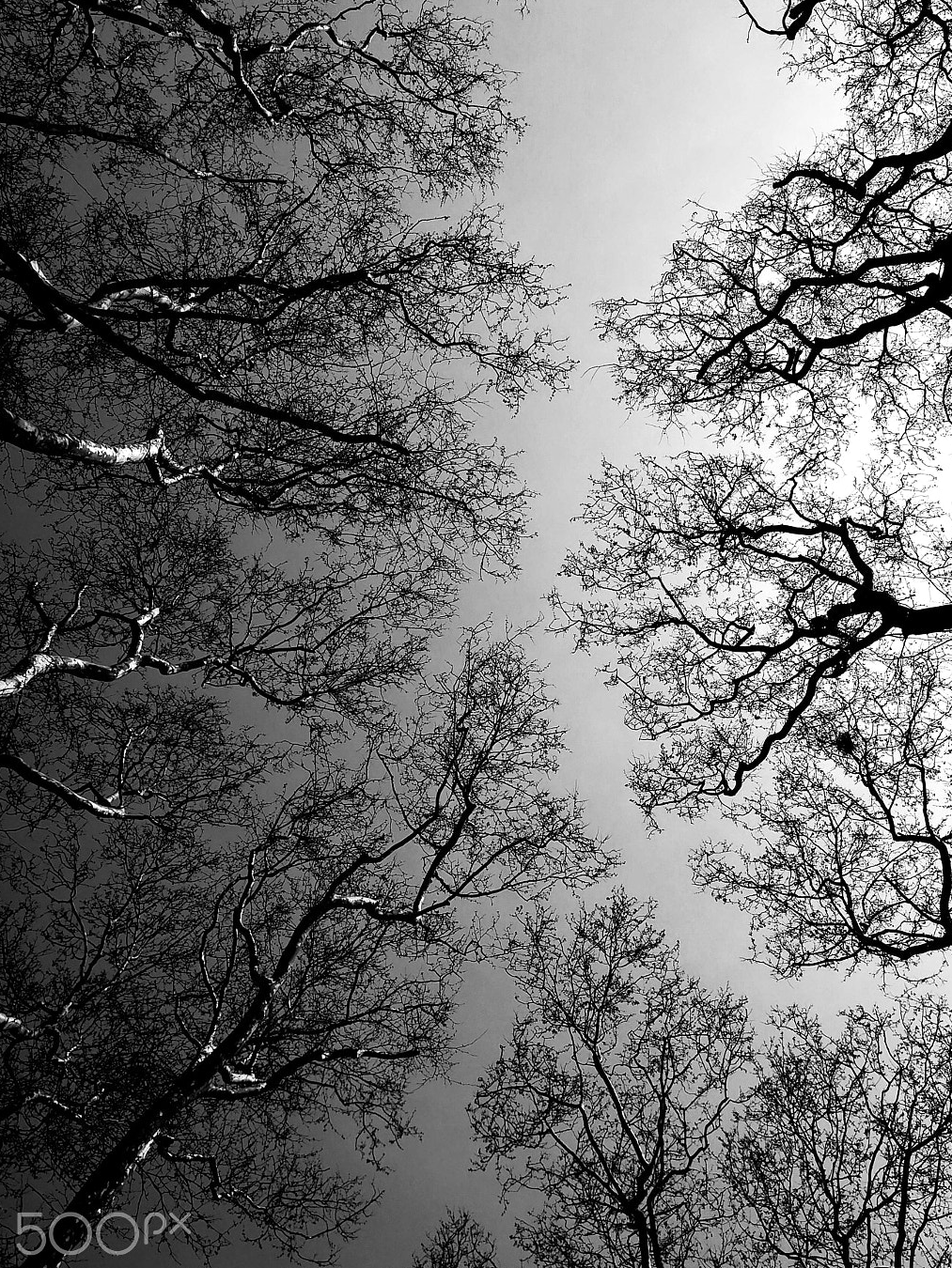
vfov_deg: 56.8
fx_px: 1173
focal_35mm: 32
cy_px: 606
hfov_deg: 44.1
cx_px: 522
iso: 50
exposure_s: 1/2525
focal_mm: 3.95
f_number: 2.2
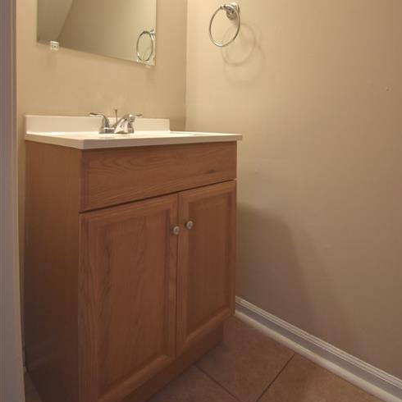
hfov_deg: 74.8
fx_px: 263
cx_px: 209
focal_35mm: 20
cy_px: 118
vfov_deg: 71.4
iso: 800
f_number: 5
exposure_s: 1/100
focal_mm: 10
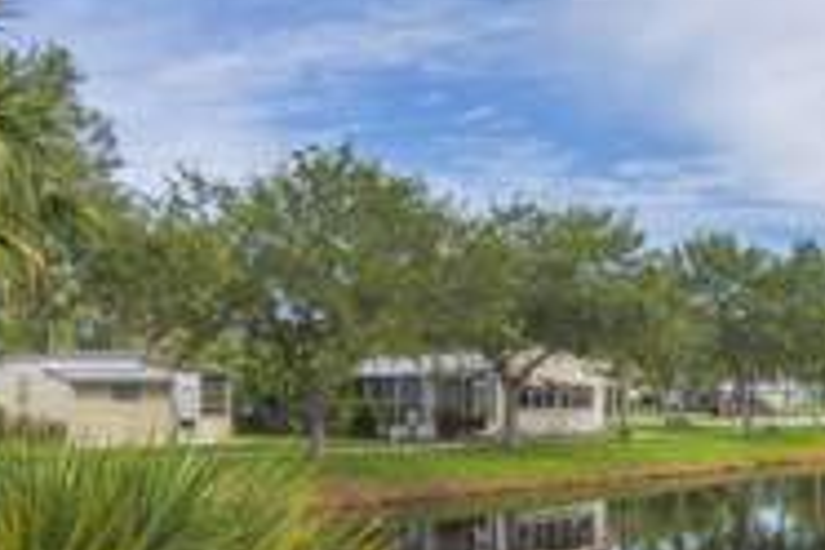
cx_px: 430
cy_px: 390
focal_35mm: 62
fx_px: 1421
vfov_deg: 21.8
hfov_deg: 32.4
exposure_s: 1/250
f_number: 8
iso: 100
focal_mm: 16
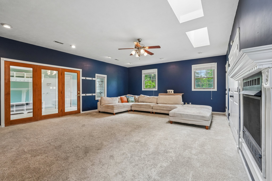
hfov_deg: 96.7
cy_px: 90
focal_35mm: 16
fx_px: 121
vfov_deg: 73.7
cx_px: 136
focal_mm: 16
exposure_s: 1/30
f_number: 8
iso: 800
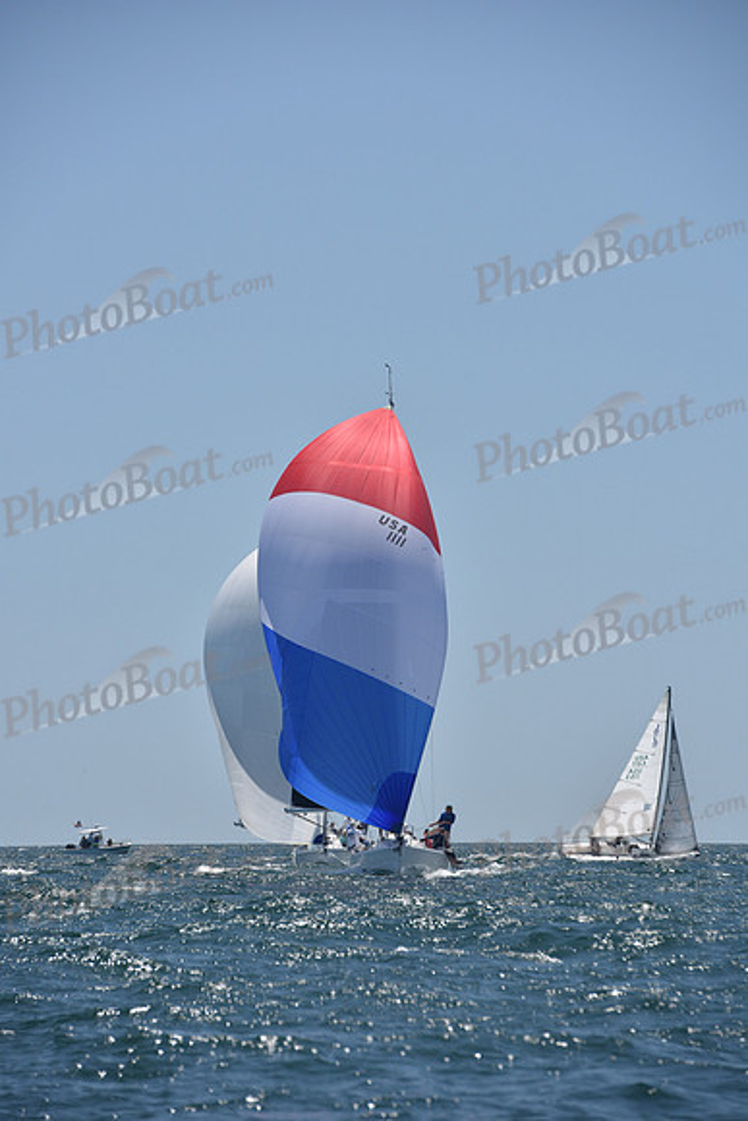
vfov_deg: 10.8
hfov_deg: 7.2
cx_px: 374
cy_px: 560
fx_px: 5918
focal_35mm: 190
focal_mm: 190
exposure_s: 1/800
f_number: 8
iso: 320
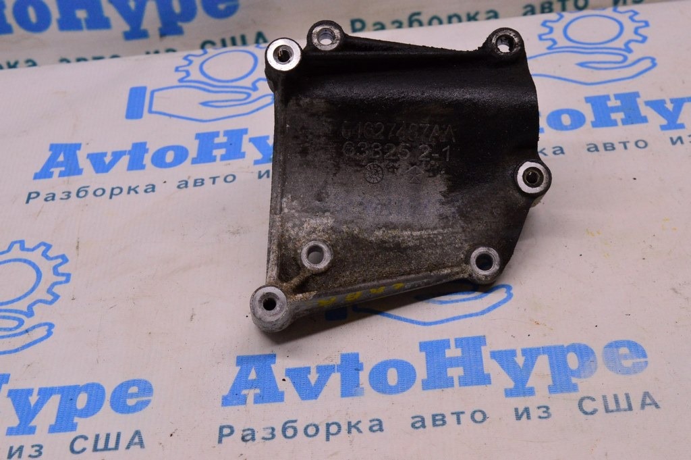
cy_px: 230
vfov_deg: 19.7
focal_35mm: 69
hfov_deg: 29.3
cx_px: 346
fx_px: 1323
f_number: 8
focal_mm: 46
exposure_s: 1/125
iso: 1600
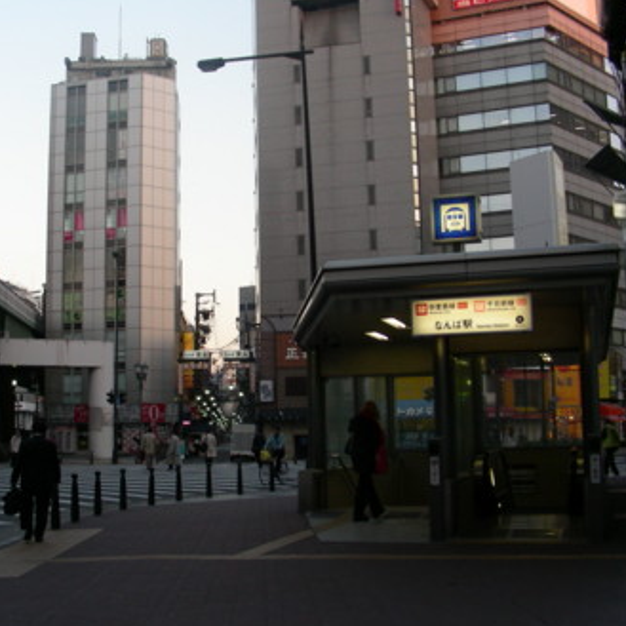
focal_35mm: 46
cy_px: 318
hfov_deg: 36.6
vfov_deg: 36.8
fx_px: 941
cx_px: 240
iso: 50
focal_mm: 6.3
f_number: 3.5
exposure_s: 1/78.5
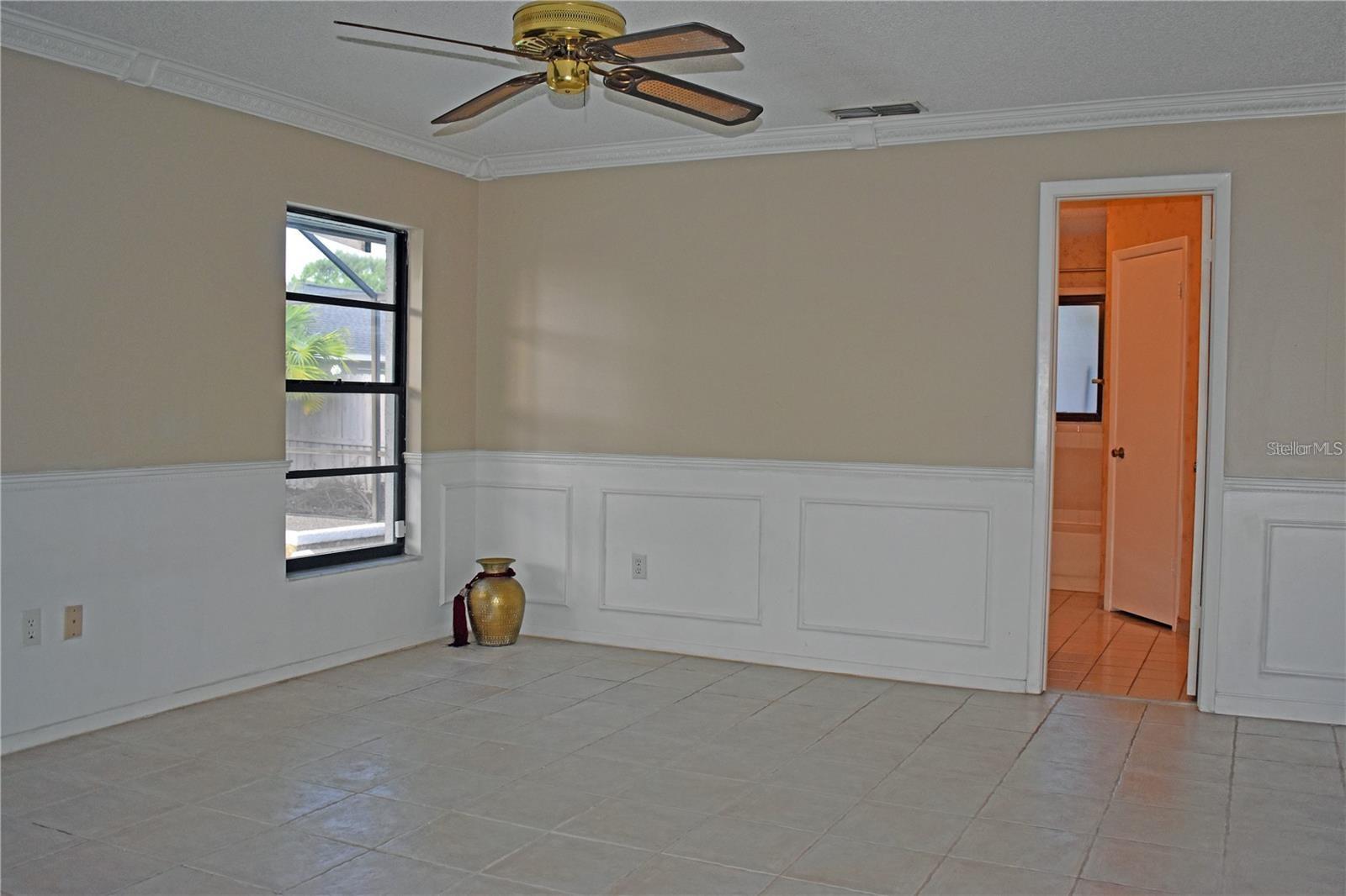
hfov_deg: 59.5
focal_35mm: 32
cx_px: 673
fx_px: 1177
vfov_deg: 41.7
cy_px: 448
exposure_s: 1/200
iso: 800
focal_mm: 21
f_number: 4
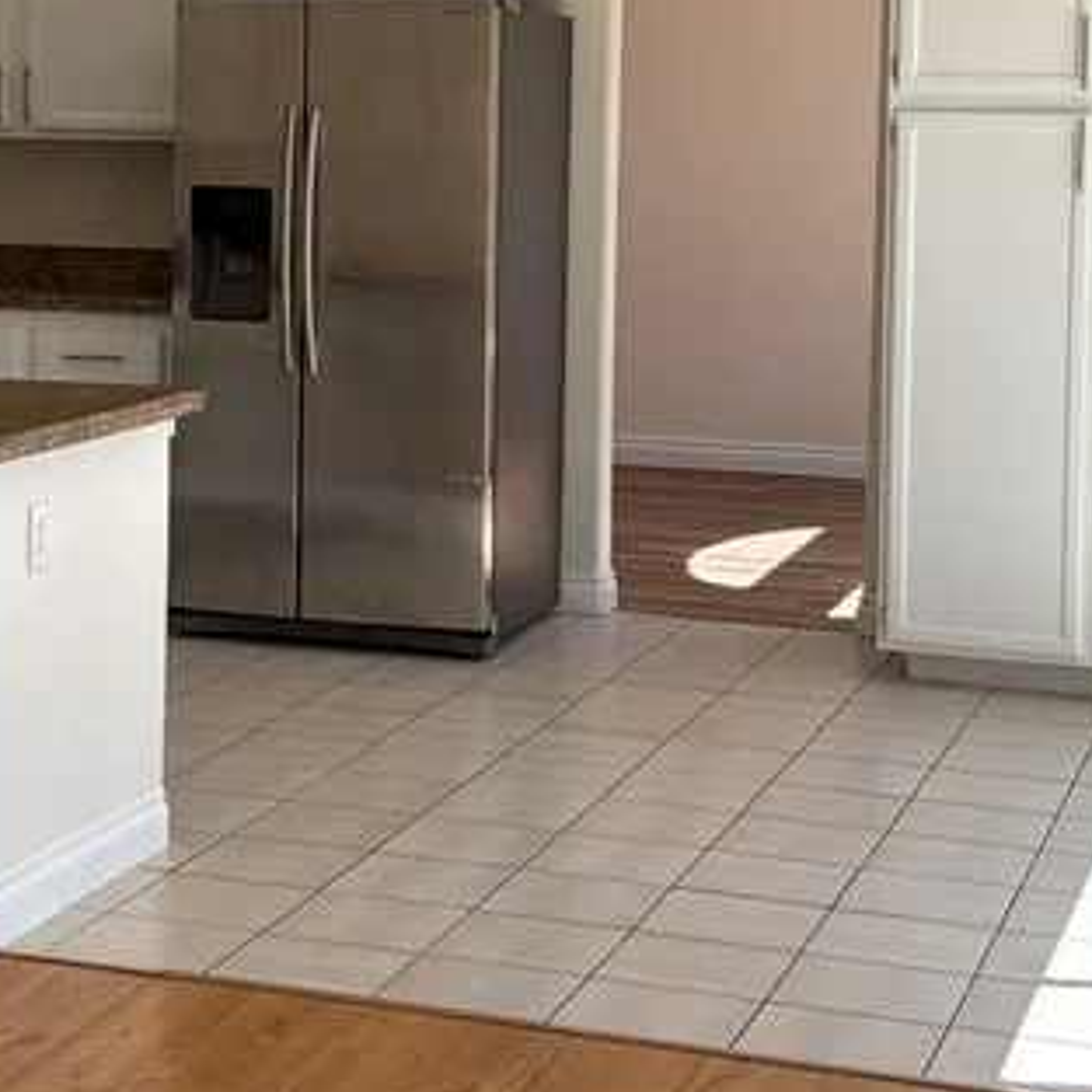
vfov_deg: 21.2
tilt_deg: -2.7
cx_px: 248
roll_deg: -0.7
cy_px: 244
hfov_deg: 21.2
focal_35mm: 81
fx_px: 2891
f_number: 1.8
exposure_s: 1/469
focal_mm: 3
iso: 32
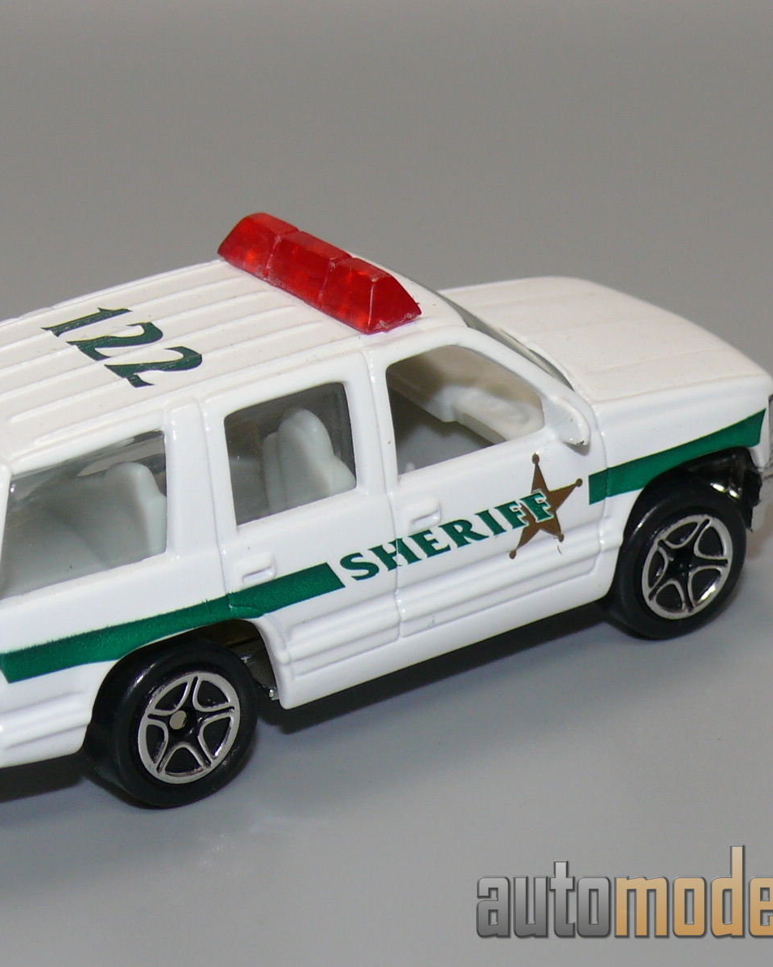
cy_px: 482
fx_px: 3862
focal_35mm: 135
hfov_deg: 11.4
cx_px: 290
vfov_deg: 14.3
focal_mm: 13.5
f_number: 4
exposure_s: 1/30
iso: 100
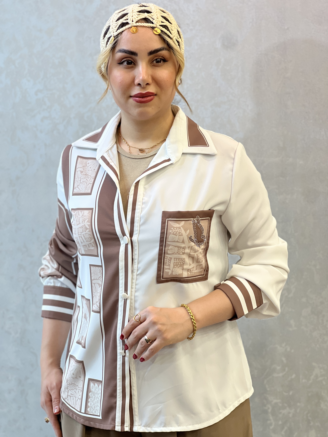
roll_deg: +1.8
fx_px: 973
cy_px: 218
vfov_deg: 25.3
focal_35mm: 77
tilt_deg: -7.3
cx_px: 164
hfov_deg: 19.1
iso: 125
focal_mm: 9
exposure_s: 1/50
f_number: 2.8
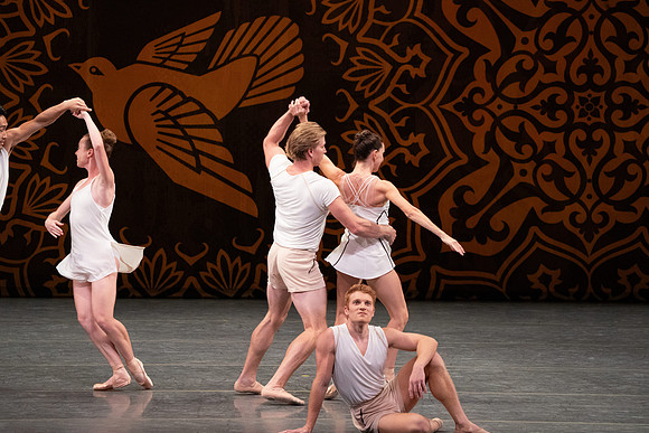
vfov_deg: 4.0
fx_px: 6167
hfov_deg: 6.0
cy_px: 216
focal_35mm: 342
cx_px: 324
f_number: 10
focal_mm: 342
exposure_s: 1/400
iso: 6400
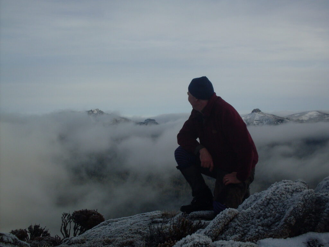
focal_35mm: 38
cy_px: 124
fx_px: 361
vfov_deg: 37.7
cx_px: 164
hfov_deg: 49.0
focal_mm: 6.3
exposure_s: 1/250
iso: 80
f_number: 8.4
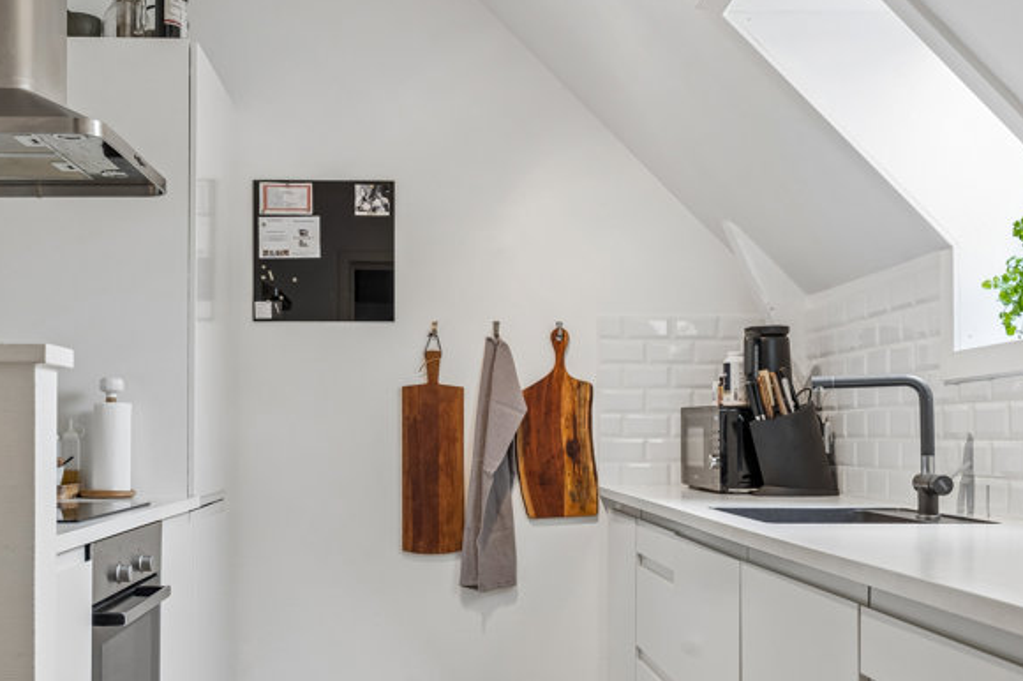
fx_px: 1156
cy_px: 447
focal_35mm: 41
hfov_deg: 47.7
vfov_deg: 32.6
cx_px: 469
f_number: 8
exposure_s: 1/6
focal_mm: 29.5
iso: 200
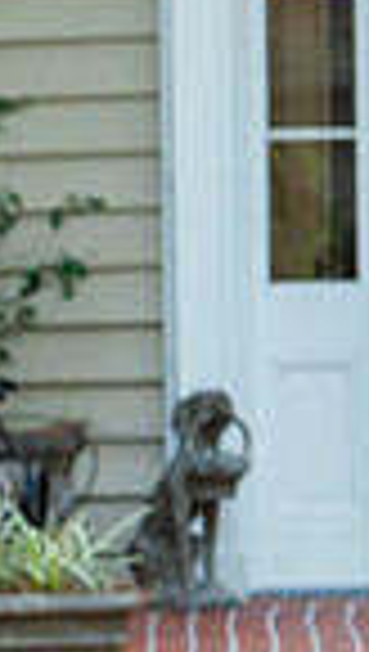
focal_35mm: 543
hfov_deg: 2.2
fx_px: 9407
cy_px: 701
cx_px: -612
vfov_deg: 4.0
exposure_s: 1/400
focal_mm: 130
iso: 400
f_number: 3.5
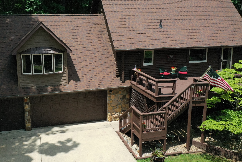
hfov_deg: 51.6
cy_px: 71
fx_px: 249
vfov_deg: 35.9
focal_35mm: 37
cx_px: 97
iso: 800
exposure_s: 1/8000
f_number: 3.2
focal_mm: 10.26
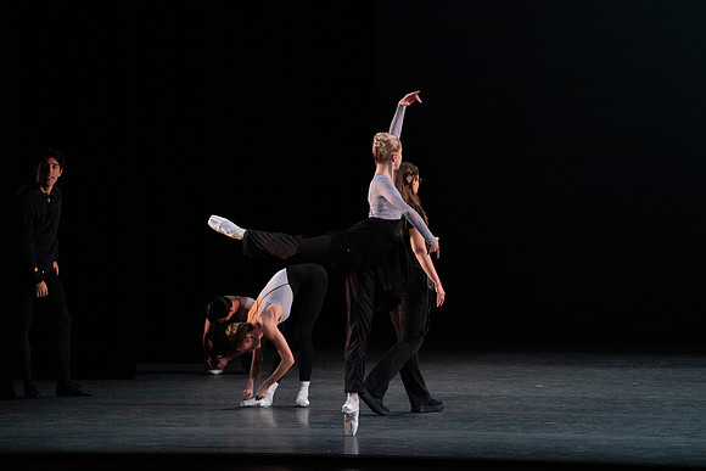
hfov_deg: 10.3
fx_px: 3923
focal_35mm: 200
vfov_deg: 6.9
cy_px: 236
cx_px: 353
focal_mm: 200
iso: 12800
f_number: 8
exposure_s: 1/500
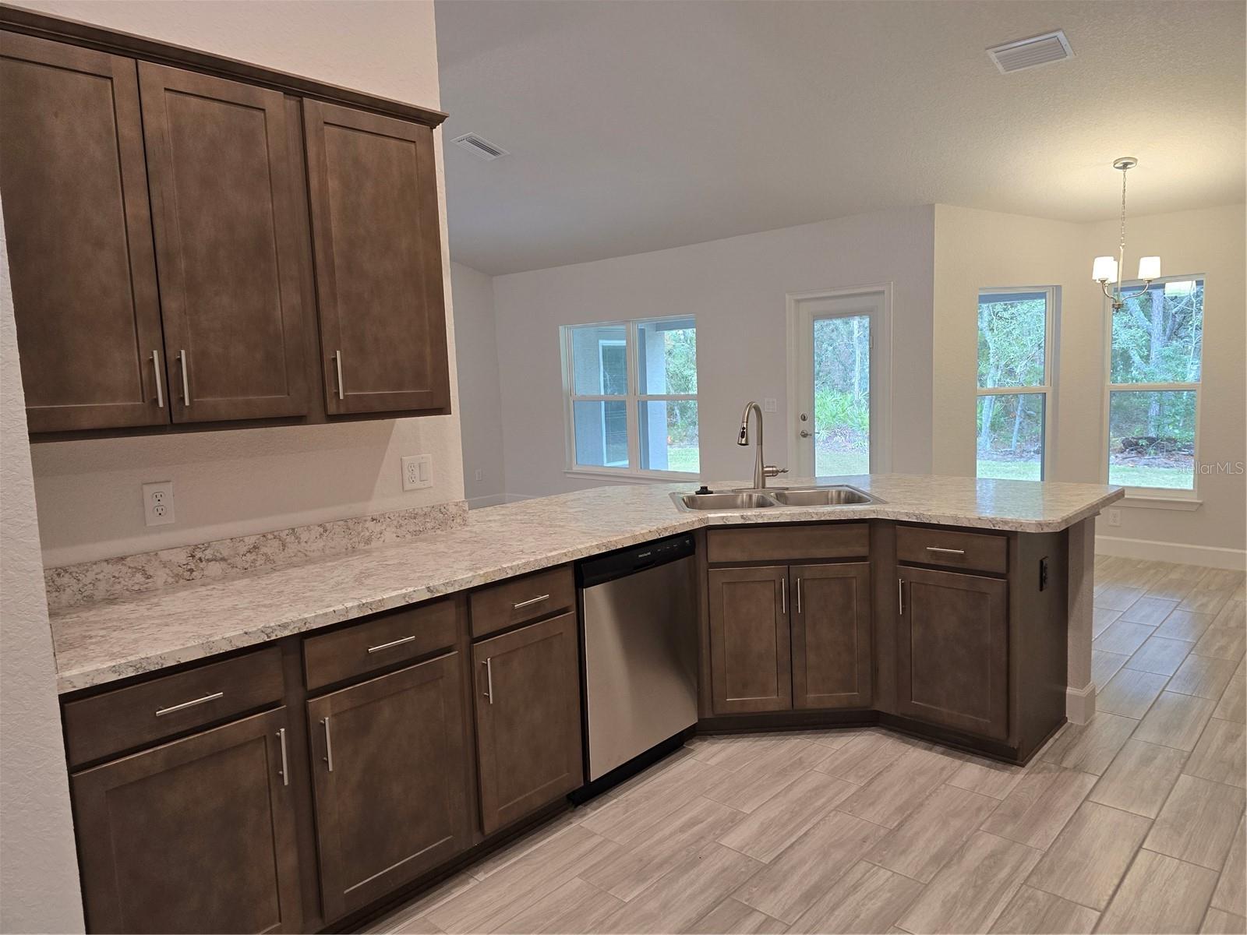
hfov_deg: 73.9
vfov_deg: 58.9
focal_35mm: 23
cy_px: 468
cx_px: 624
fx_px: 829
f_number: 1.7
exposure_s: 1/120
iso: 200
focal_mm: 6.3
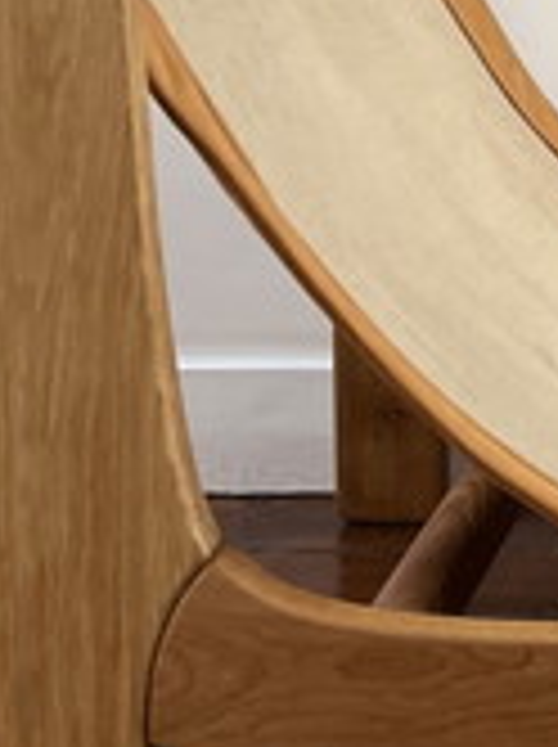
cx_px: 837
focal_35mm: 107
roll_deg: +1.7
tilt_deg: -5.1
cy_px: -133
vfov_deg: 17.6
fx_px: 2306
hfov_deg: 13.1
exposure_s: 1/68
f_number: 1.6
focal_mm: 5.1
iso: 125
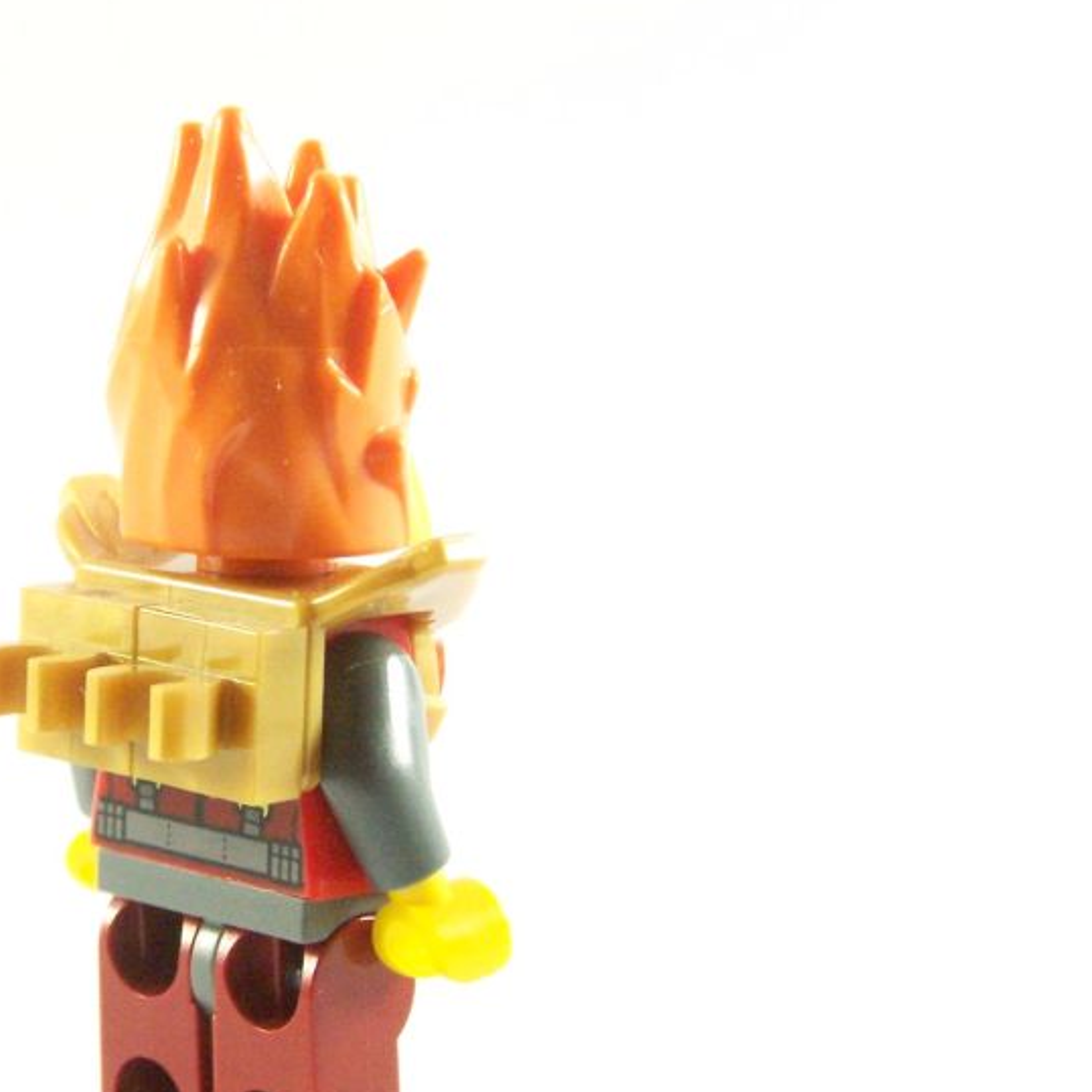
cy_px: 685
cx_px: 253
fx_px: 4497
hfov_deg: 13.8
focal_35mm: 126
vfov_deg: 13.8
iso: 400
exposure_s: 1/60
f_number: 4
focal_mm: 12.4
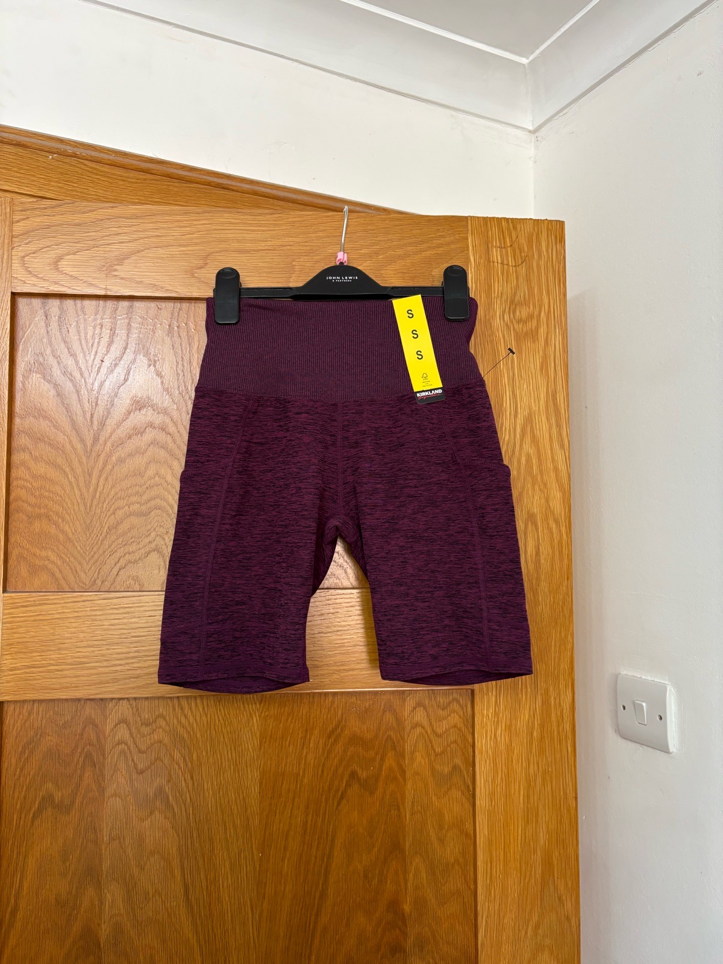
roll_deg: -0.7
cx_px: 362
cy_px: 482
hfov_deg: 53.1
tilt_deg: +4.7
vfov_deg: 67.3
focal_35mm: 26
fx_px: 724
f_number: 1.6
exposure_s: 1/60
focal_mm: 5.96
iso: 125
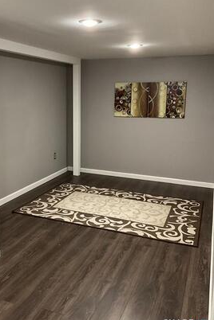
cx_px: 77
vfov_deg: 53.1
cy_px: 150
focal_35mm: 36
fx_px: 321
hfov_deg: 36.6
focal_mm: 3
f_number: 1.8
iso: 250
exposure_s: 1/40
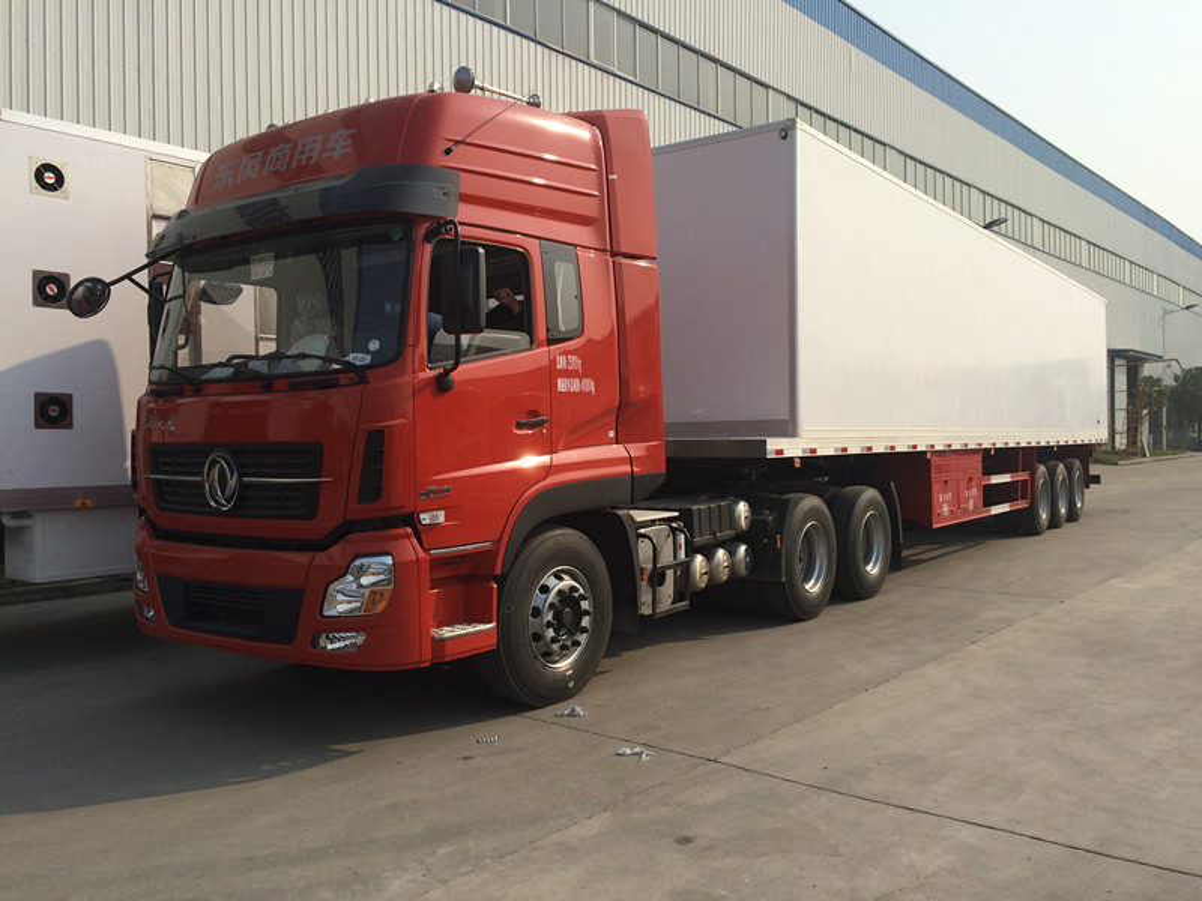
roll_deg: +1.0
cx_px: 601
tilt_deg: -1.2
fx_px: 1007
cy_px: 450
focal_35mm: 29
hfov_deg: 61.7
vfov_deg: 48.2
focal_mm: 4.15
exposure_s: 1/2740
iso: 32
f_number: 2.2
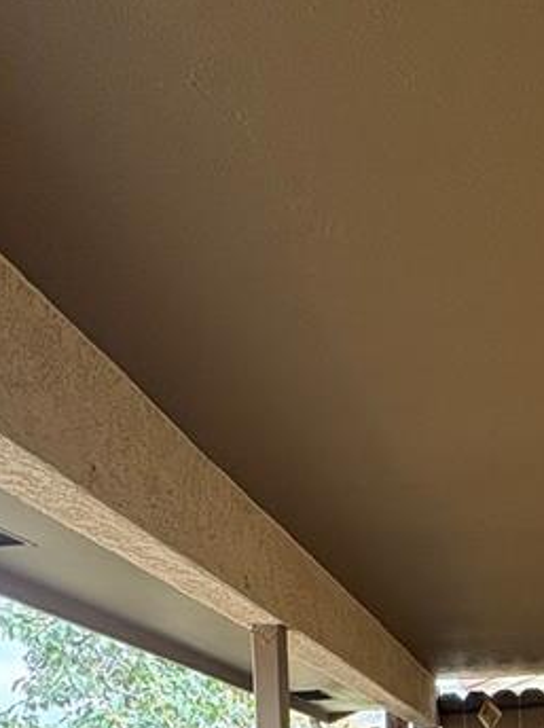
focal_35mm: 44
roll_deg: +3.6
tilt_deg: +0.1
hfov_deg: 28.6
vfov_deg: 35.7
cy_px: 827
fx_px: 924
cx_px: 647
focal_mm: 2.22
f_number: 2.2
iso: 80
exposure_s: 1/124
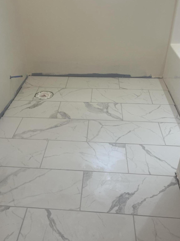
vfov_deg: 53.9
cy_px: 108
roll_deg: +2.0
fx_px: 236
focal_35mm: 34
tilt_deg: -30.4
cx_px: 80
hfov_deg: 41.7
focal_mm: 5.1
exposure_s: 1/120
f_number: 1.6
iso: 40
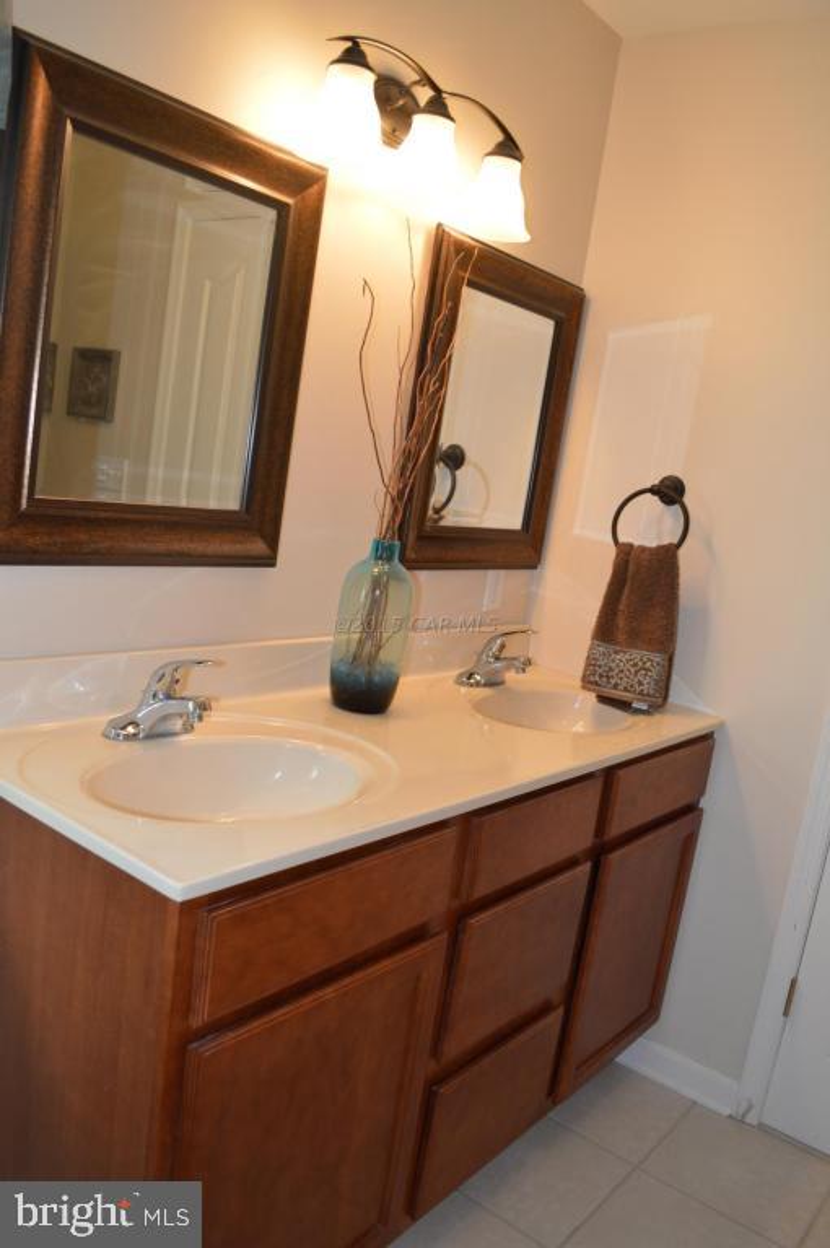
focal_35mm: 27
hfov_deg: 47.9
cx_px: 415
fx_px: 935
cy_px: 624
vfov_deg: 67.4
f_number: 4
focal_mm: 18
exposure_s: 1/80
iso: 400
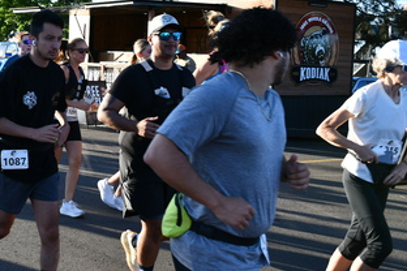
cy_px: 81
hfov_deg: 32.1
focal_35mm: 60
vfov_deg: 22.5
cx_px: 60
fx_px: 678
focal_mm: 23
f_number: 6.3
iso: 200
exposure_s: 1/250
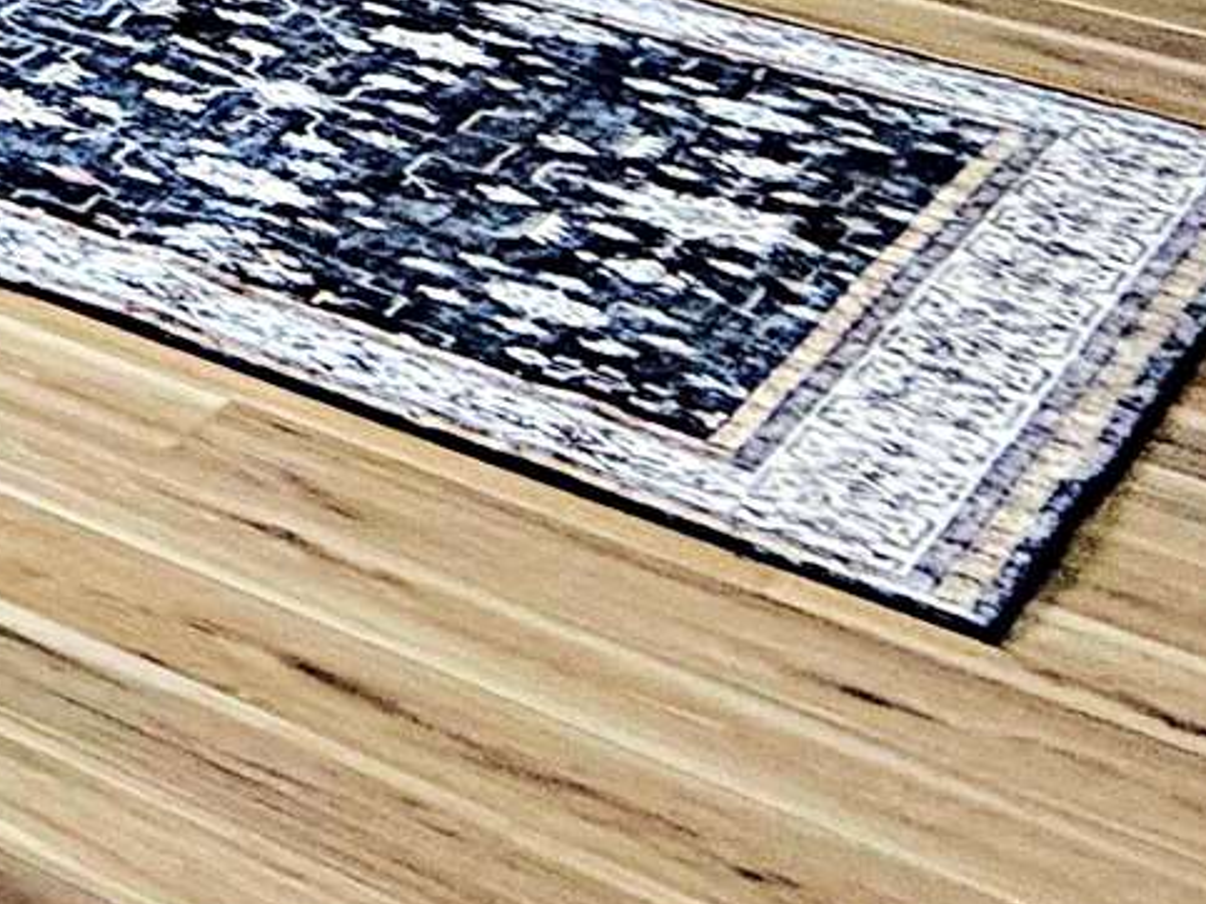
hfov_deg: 11.1
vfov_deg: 12.9
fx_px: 3100
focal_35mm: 89
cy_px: -1221
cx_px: -2517
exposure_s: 1/120
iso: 80
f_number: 2.2
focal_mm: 2.22
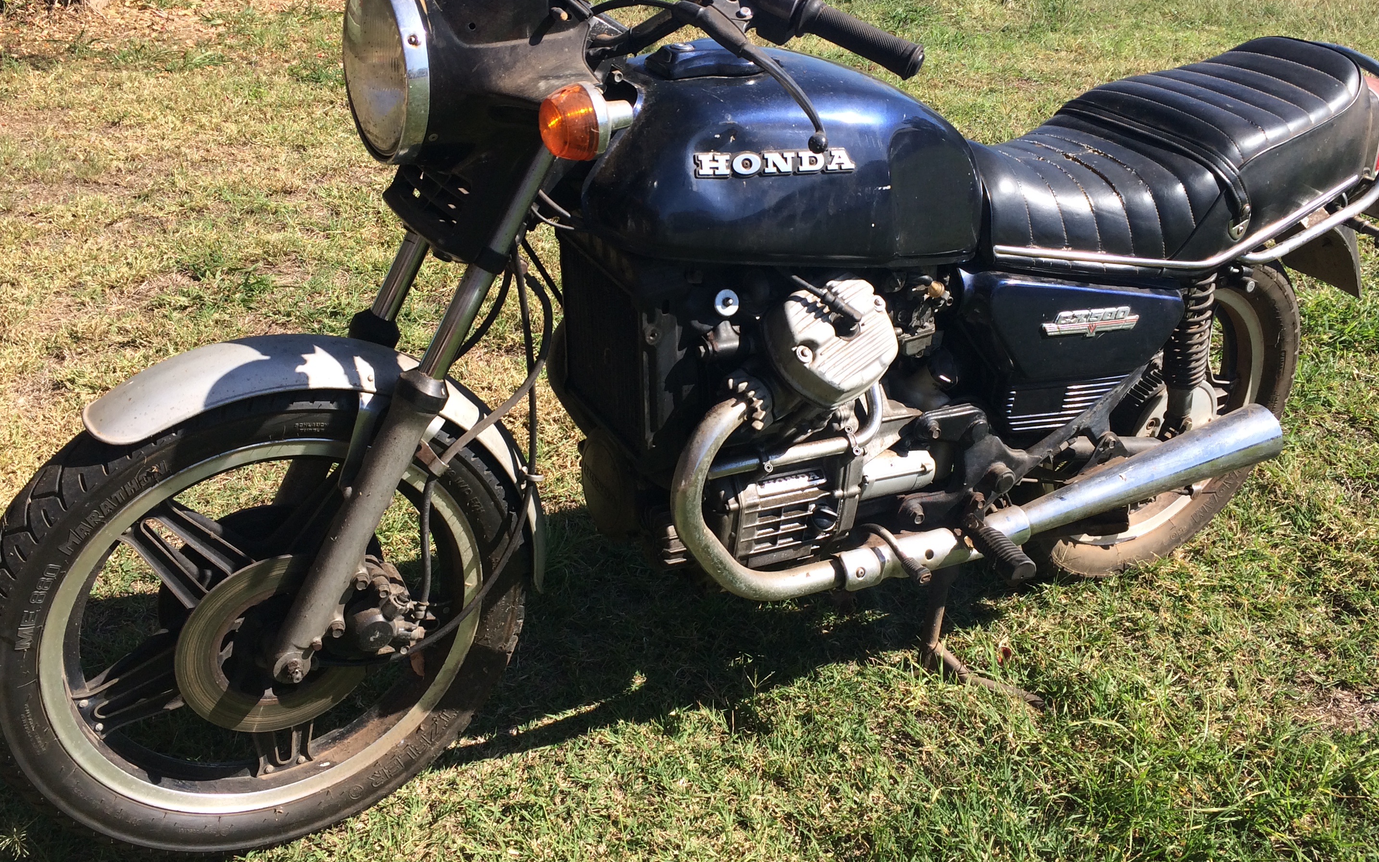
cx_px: 670
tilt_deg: -26.2
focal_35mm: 35
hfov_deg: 55.3
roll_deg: +3.4
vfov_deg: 36.2
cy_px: 371
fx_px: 1315
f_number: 2.2
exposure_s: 1/1053
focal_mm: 4.15
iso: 32
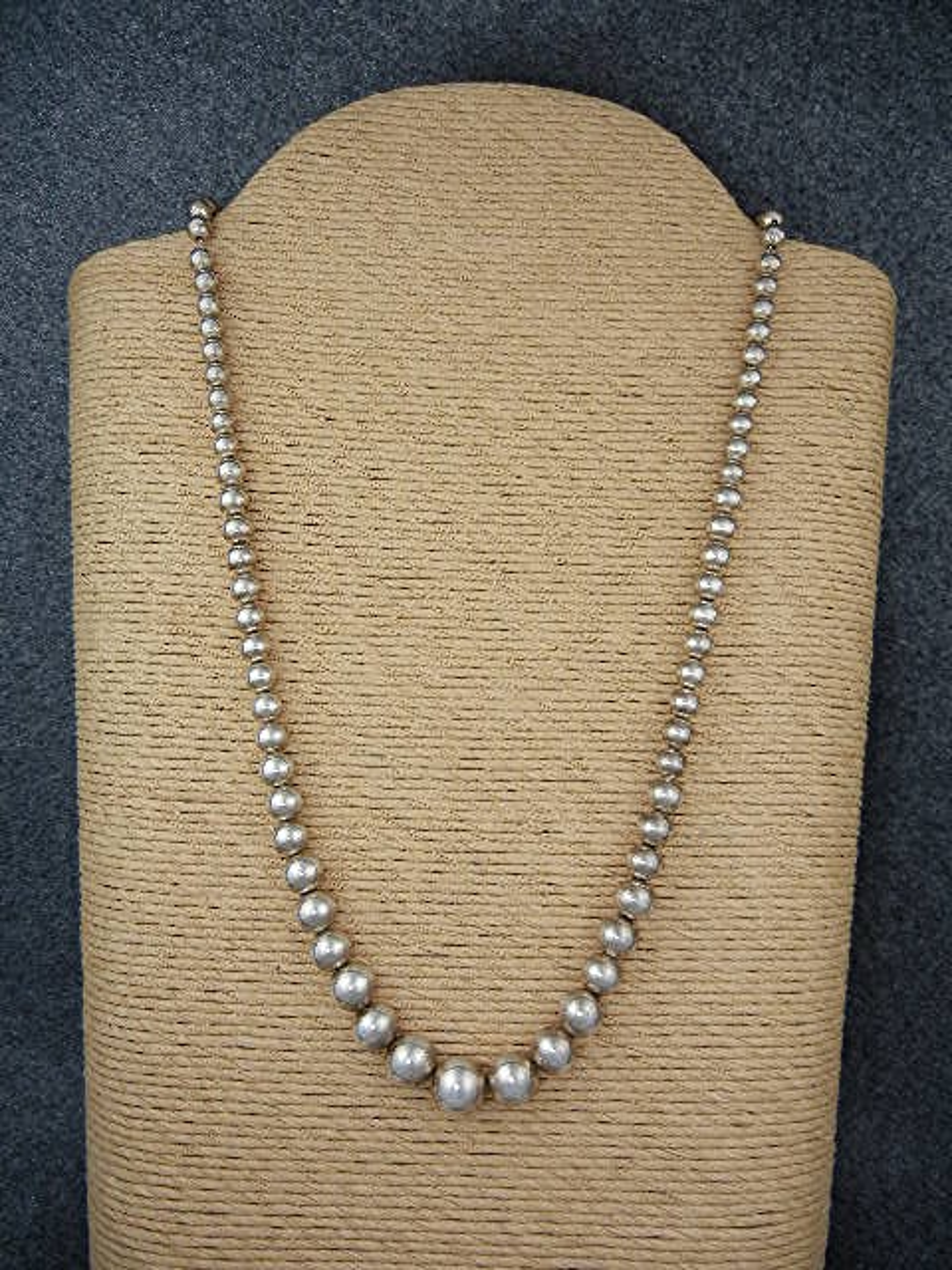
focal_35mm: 30
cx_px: 476
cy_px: 635
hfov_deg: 46.8
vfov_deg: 60.0
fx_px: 1100
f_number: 3.5
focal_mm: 5.4
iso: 198
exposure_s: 1/31.1
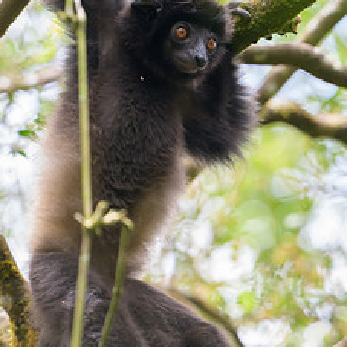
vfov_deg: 1.7
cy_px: 248
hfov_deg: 1.7
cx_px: 169
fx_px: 11443
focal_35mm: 1009
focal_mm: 400
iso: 2500
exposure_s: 1/2000
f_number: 4
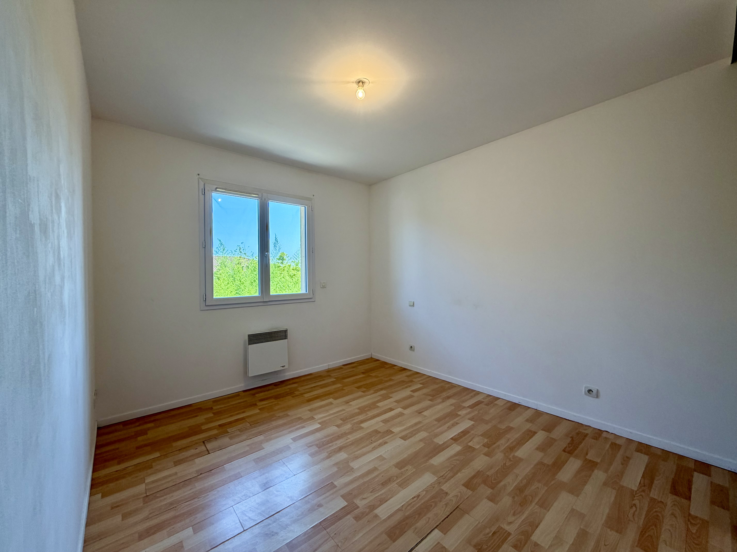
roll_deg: +1.4
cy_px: 276
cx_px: 368
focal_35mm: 14
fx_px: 298
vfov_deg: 85.7
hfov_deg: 102.1
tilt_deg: -0.6
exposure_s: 1/100
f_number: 2.2
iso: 100
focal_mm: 2.22
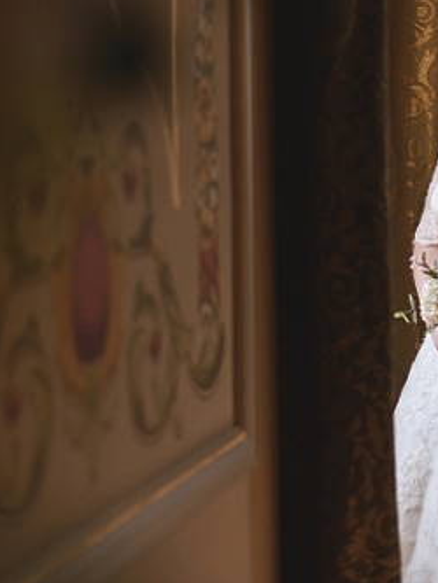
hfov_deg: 13.3
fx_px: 1871
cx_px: 275
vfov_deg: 17.7
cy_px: 183
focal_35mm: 111
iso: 800
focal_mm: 50
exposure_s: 1/2500
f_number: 2
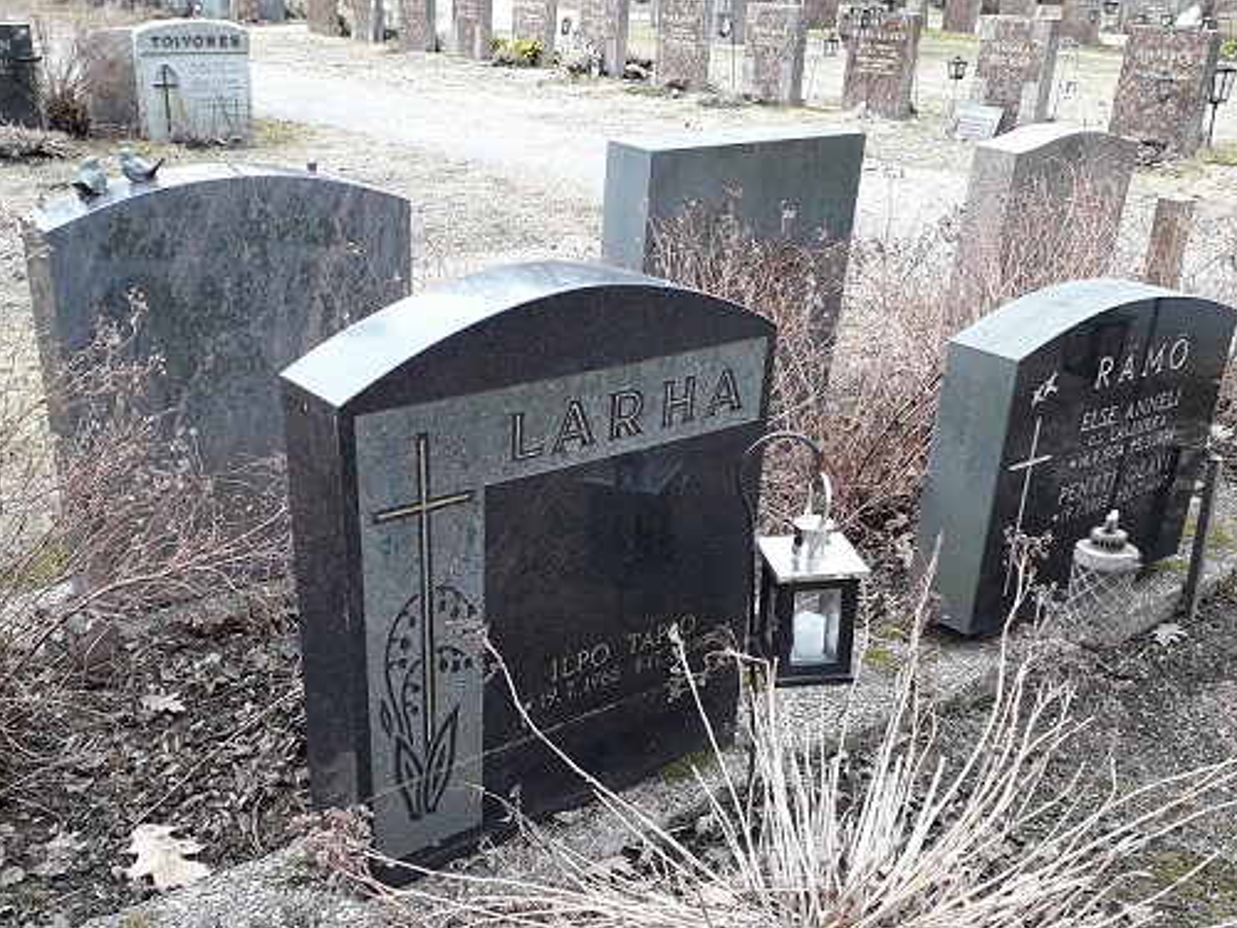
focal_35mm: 36
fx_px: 1286
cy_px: 579
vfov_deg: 39.4
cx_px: 576
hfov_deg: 51.3
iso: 64
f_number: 1.9
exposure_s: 1/100
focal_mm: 3.6
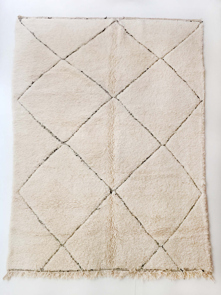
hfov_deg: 48.2
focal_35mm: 29
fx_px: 247
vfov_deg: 61.7
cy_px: 148
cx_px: 110
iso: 160
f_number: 2.2
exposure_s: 1/33
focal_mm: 4.15
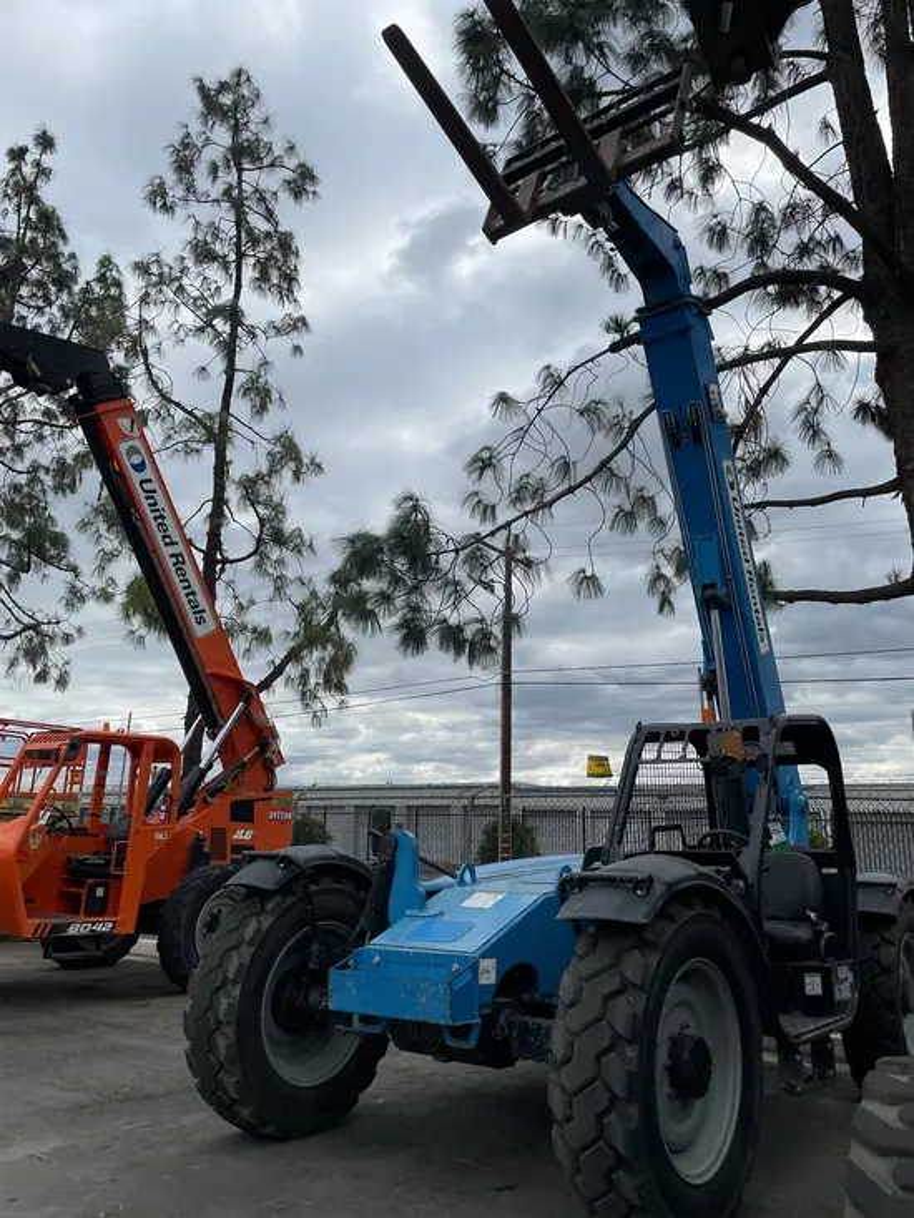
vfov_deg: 67.3
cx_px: 457
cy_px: 609
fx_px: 915
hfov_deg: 53.1
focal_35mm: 26
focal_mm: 4.2
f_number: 1.6
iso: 50
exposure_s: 1/6897
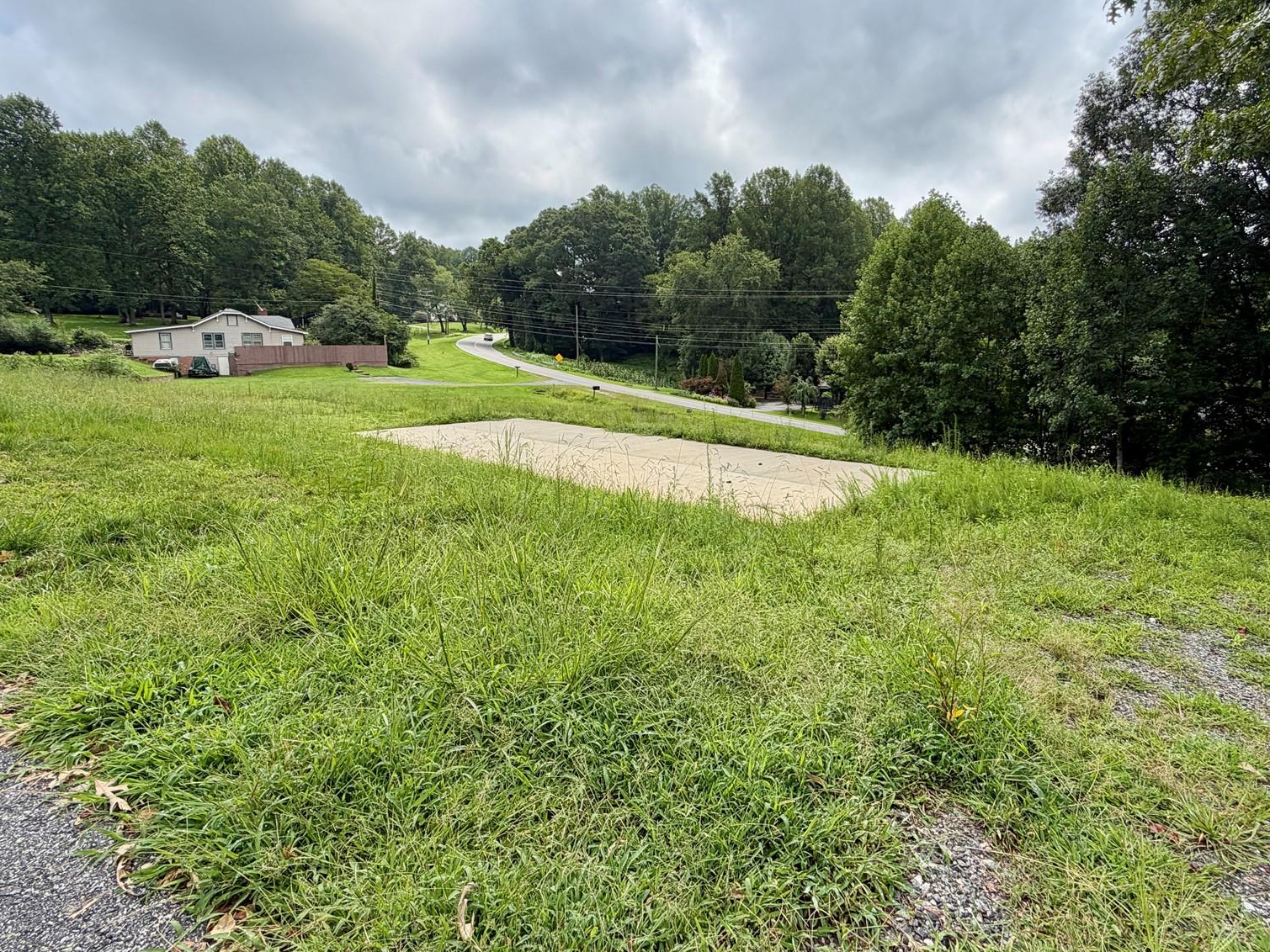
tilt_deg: -8.7
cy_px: 443
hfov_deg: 84.4
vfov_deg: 68.6
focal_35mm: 19
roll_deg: -0.4
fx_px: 697
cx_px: 703
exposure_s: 1/970
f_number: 2.2
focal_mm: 2.22
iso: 25
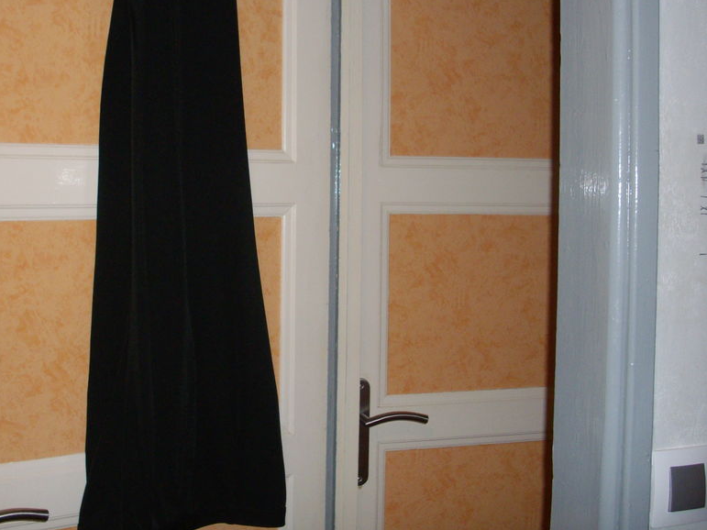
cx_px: 249
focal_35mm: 48
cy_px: 207
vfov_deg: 30.2
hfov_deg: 39.3
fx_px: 980
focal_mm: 6.2
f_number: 2.8
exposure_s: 1/50
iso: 160
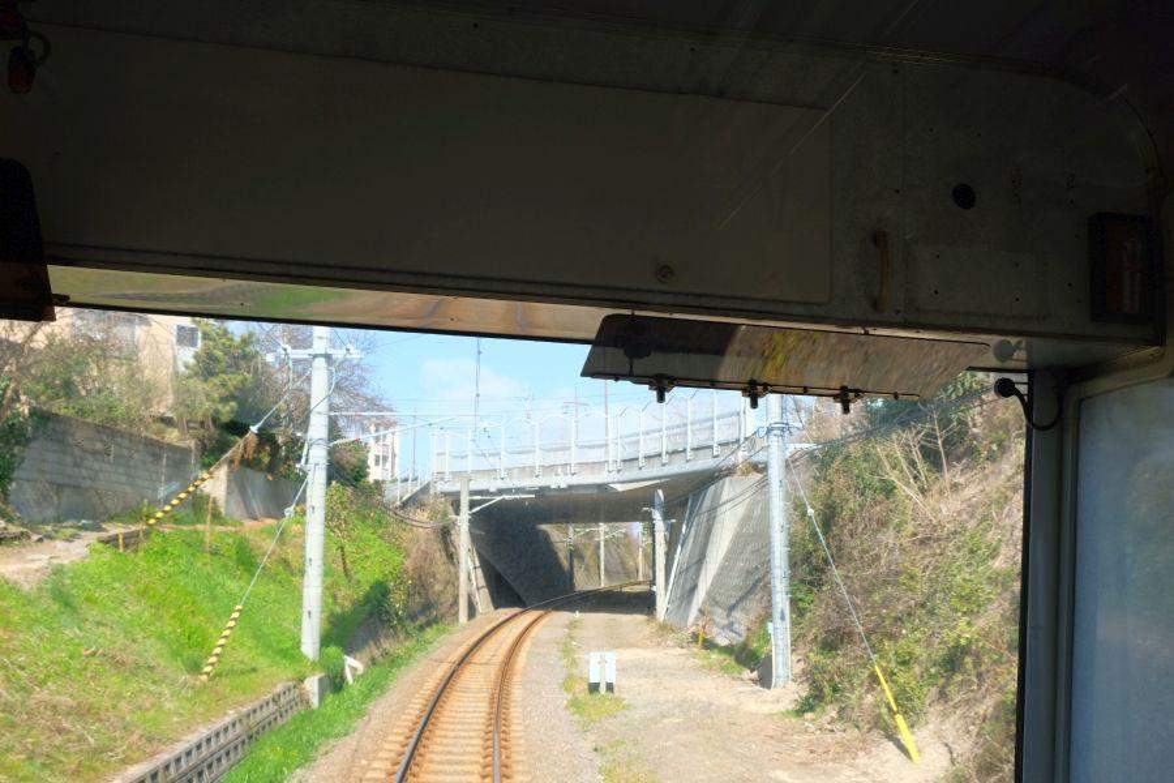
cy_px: 392
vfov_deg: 42.3
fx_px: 1011
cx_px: 587
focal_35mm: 31
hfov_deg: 60.3
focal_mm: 20.5
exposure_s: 1/250
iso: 400
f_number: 8
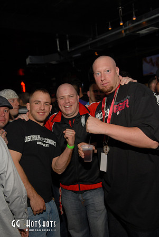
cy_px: 118
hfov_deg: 38.4
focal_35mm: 34
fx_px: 228
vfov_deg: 55.1
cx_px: 80
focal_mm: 23
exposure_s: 1/250
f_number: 2.8
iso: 125
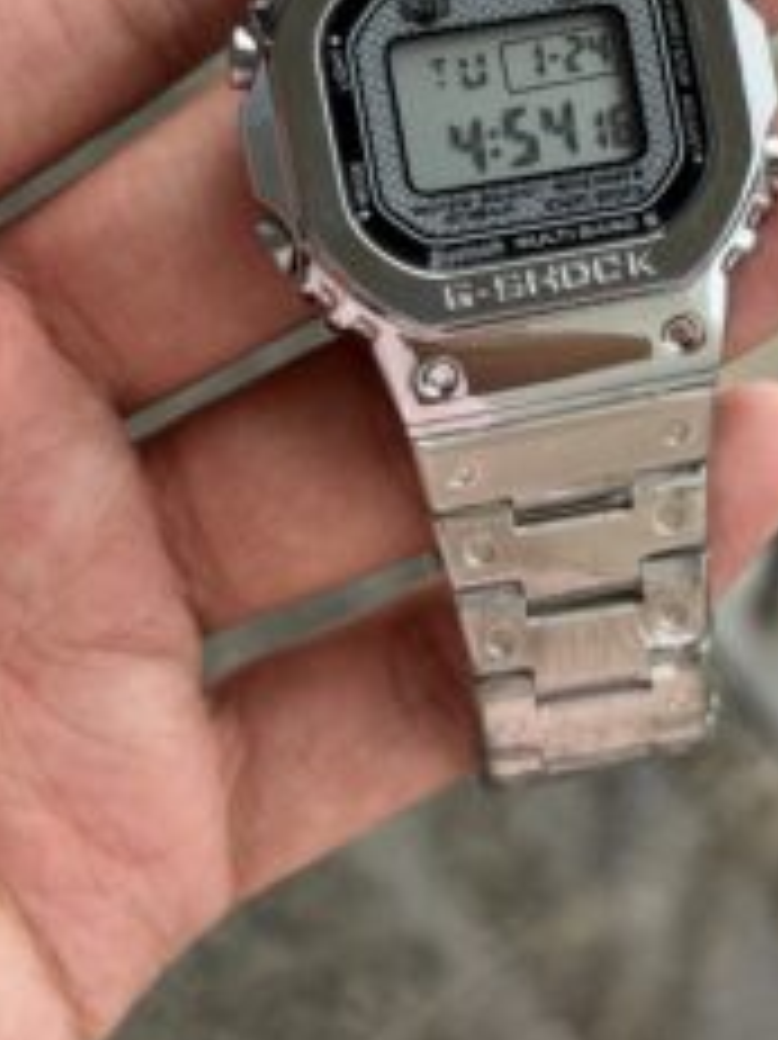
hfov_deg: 17.7
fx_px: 2490
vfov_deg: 23.4
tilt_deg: -64.6
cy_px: 306
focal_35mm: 83
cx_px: 517
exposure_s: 1/681
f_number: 1.78
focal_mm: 6.76
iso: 100
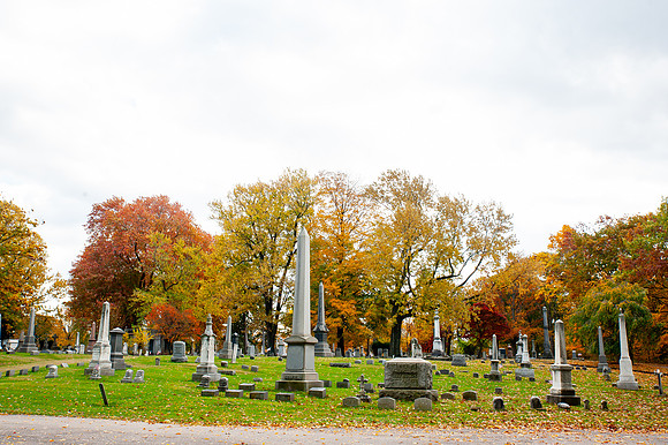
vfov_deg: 38.8
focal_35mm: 34
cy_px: 222
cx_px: 334
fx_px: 631
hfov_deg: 55.8
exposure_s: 1/160
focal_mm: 34
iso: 400
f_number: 11
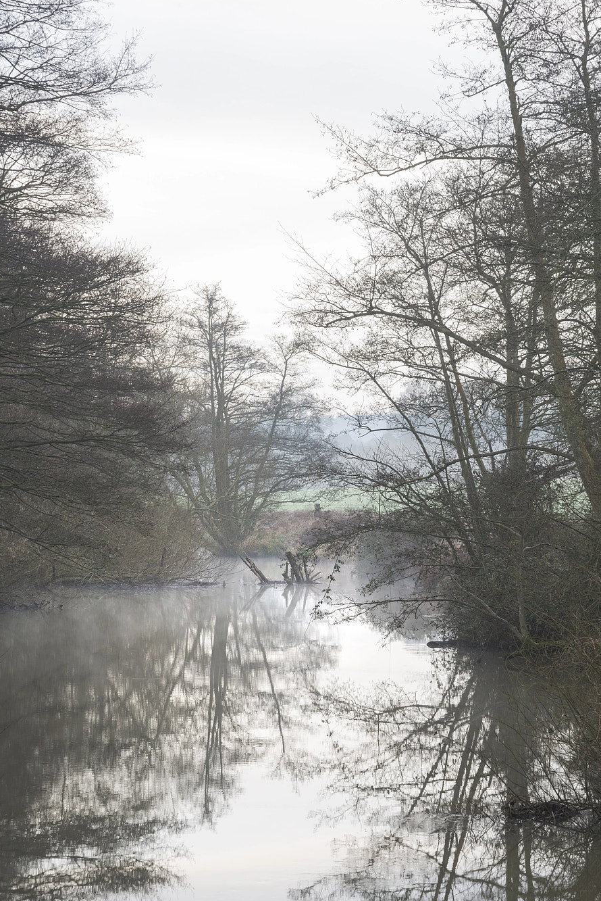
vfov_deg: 20.0
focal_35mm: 102
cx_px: 356
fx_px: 2551
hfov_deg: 13.4
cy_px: 491
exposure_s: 1/6
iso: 100
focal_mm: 85
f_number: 11
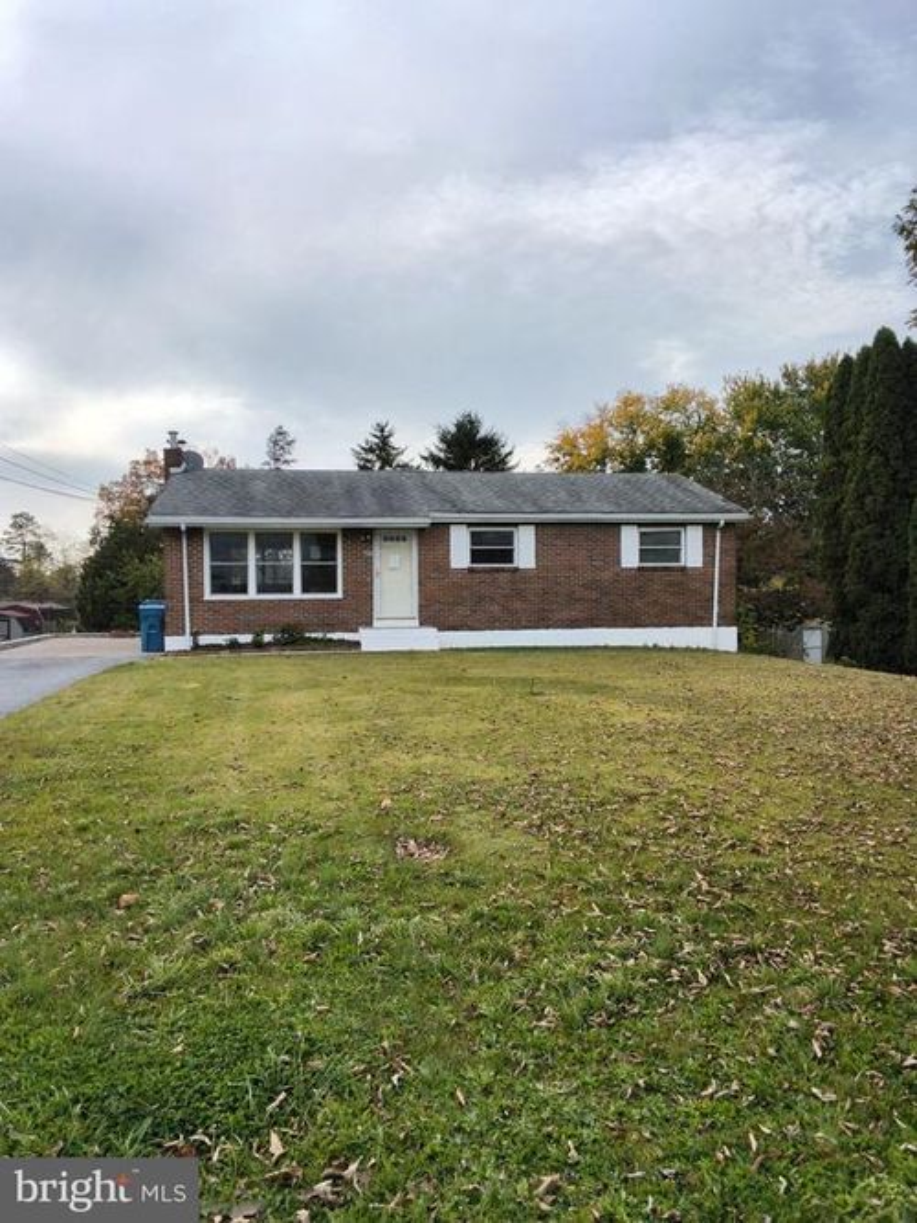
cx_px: 458
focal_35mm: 27
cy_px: 612
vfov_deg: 65.3
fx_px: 954
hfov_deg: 51.3
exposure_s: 1/926
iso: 32
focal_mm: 2.87
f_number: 2
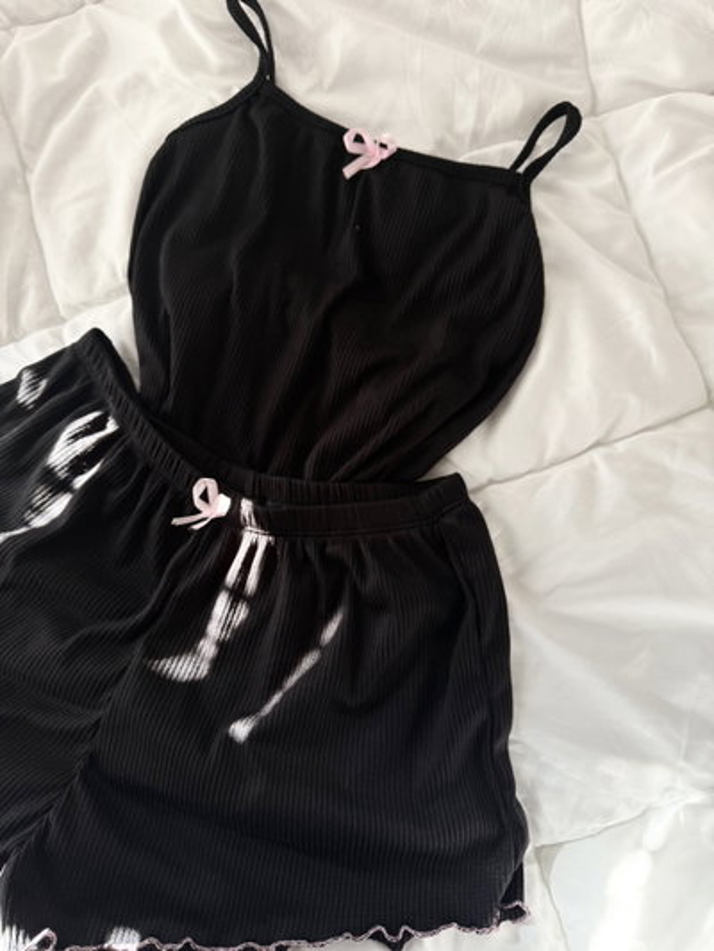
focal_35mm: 24
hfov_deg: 56.8
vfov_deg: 71.6
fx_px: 660
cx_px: 357
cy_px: 476
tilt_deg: -75.4
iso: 125
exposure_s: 1/121
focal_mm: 6.76
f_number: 1.78
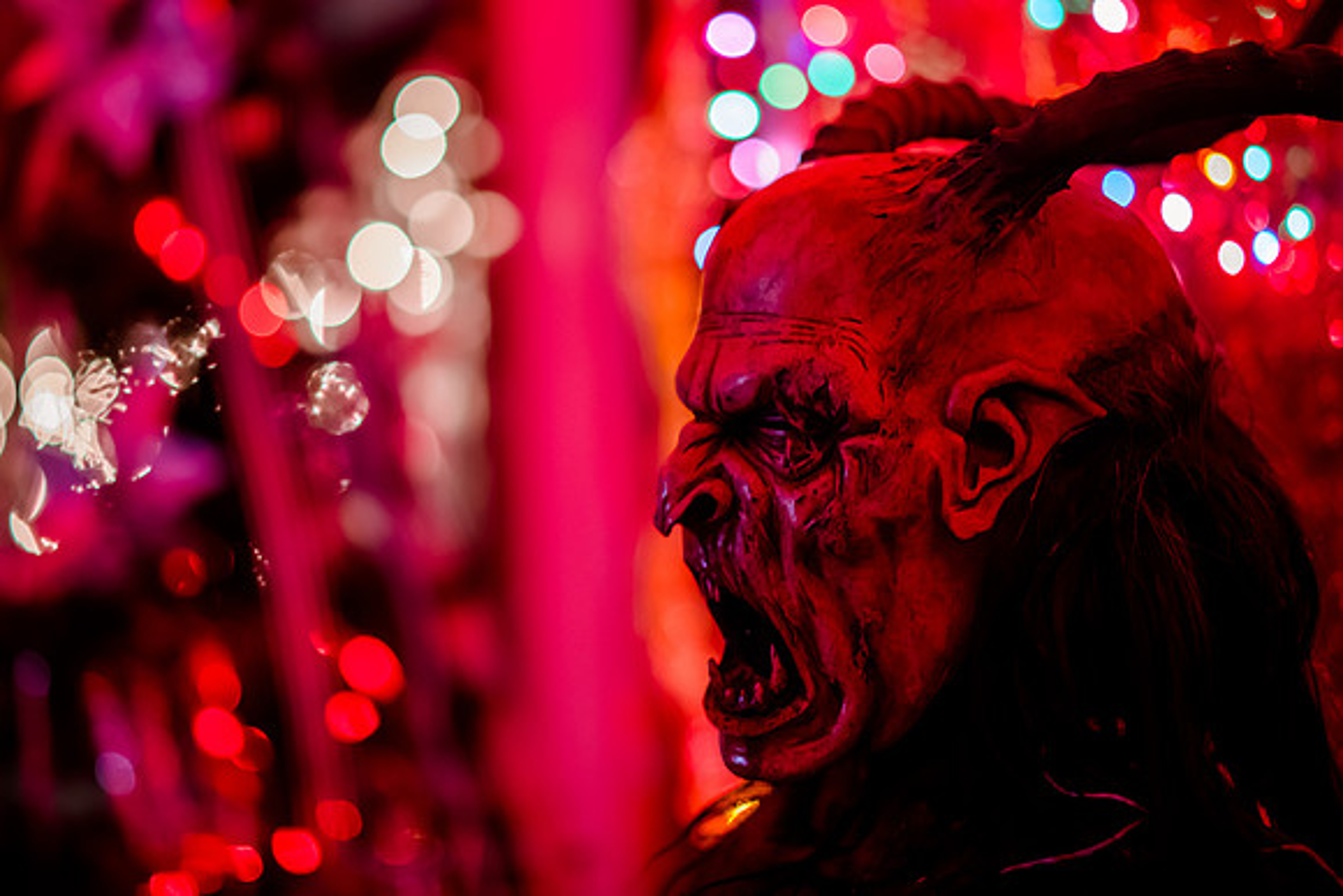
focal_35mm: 115
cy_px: 416
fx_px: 4280
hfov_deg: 17.8
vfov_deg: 12.0
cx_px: 609
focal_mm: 105
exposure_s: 1/60
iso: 1600
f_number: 2
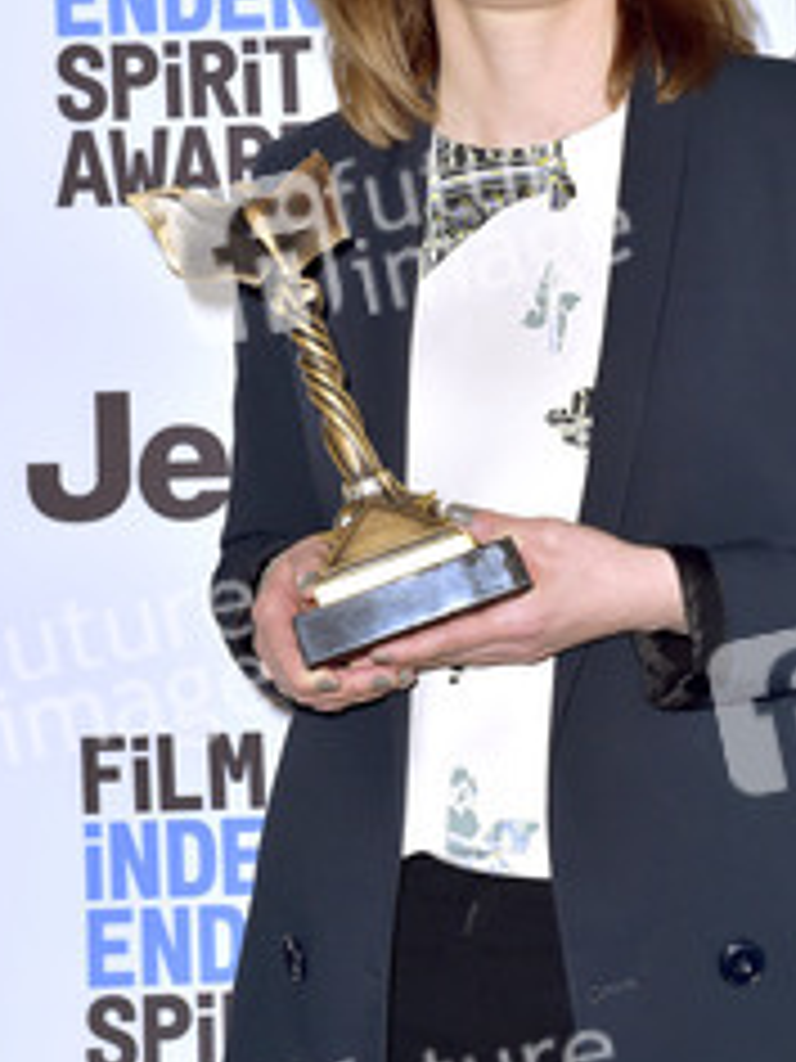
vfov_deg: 17.3
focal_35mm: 114
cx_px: 533
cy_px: 464
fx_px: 3495
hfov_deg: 13.0
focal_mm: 70
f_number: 6.3
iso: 500
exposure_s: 1/320
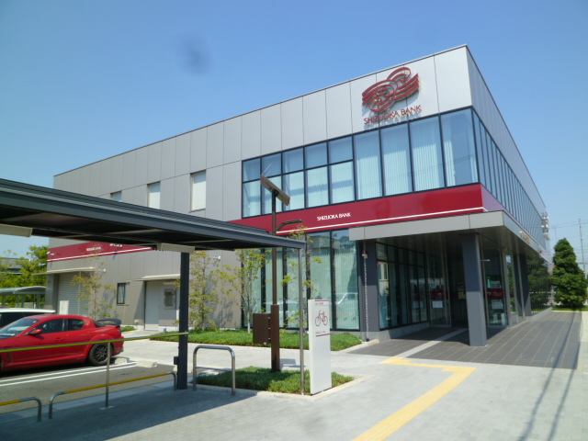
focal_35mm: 25
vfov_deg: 54.9
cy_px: 220
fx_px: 425
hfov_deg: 69.4
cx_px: 294
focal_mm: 4.5
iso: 80
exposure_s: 1/400
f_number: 4.5
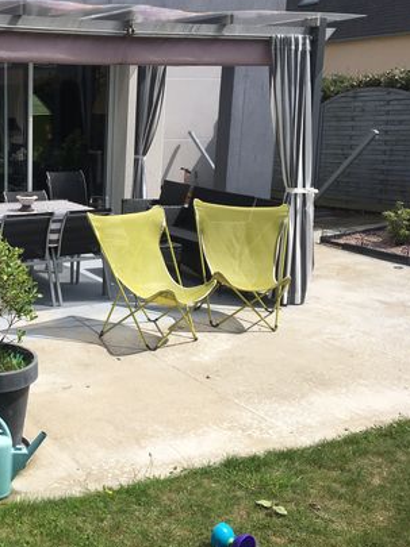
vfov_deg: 43.9
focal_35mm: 43
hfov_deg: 31.3
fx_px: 680
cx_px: 11
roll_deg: +0.1
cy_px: 254
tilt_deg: -10.0
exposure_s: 1/2331
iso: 25
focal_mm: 4.15
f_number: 2.2
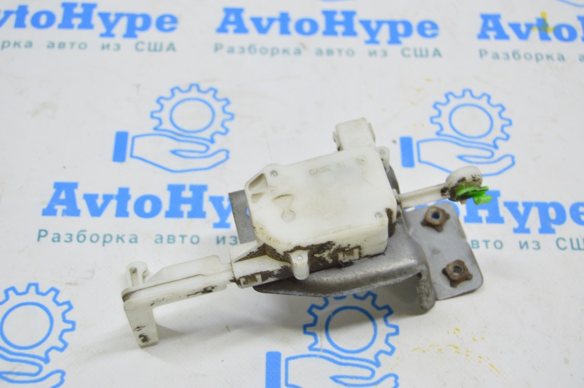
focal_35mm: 57
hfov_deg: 35.1
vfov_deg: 23.7
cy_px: 194
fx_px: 924
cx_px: 292
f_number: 5.6
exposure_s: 1/20
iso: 400
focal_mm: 38
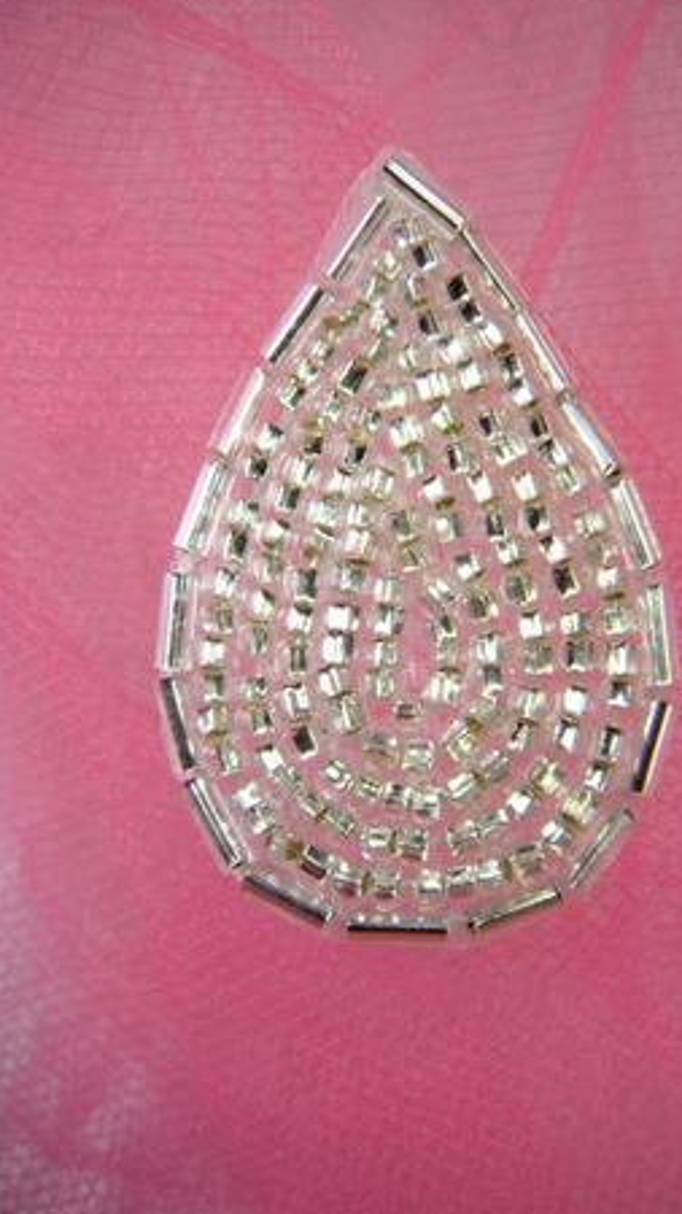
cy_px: 602
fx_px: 1254
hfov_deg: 30.4
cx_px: 395
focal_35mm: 39
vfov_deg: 51.6
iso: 64
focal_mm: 5.9
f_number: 3.8
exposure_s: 1/164
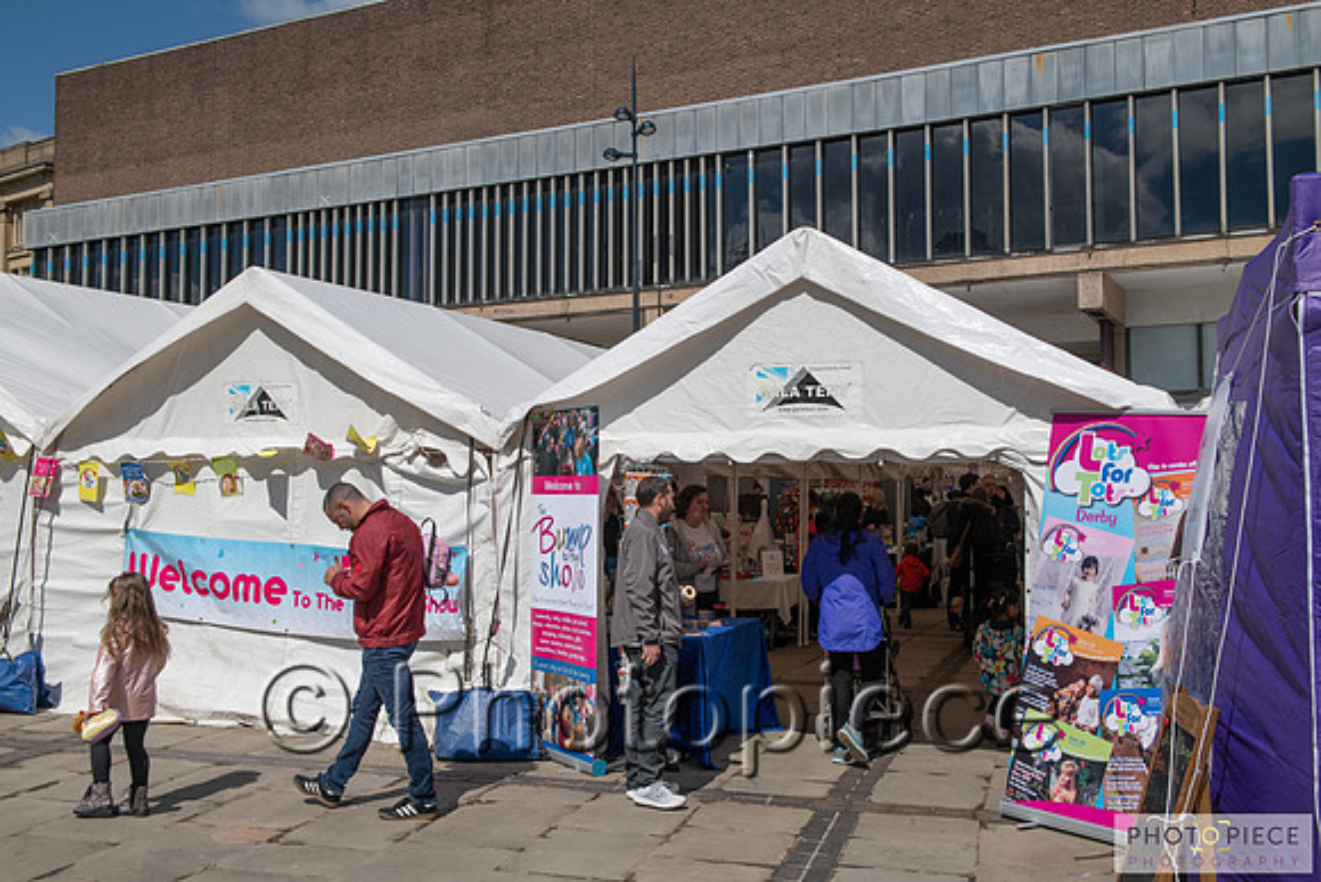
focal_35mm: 36
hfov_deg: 53.3
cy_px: 441
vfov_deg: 37.0
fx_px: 1316
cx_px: 660
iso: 110
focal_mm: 34
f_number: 6.3
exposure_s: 1/2500
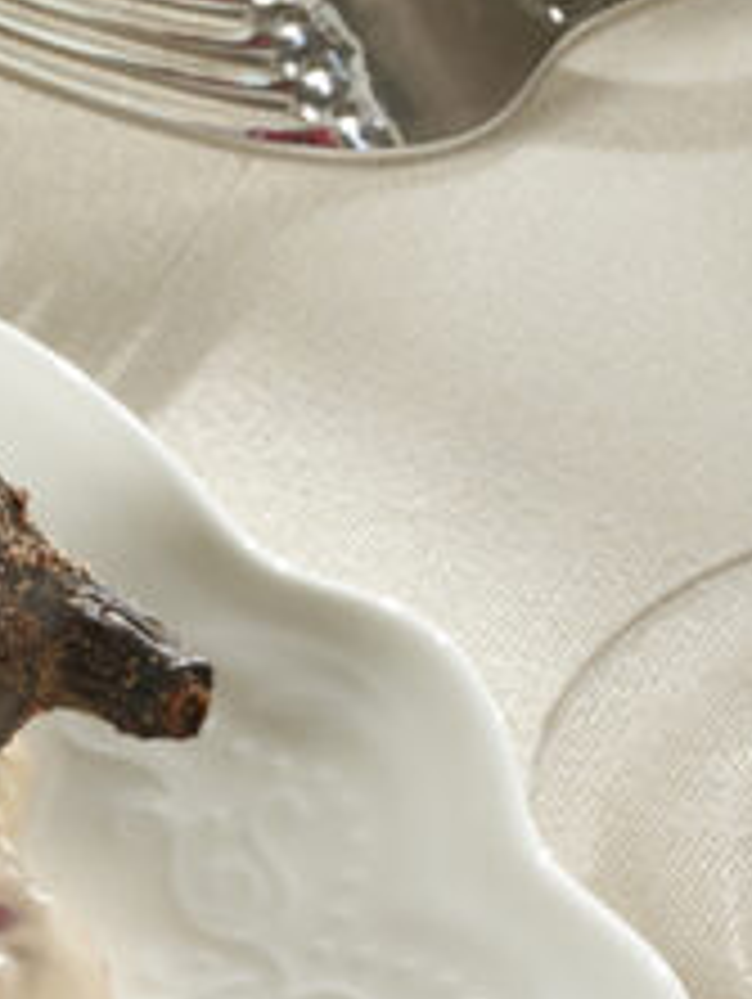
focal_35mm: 431
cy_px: 684
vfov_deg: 4.6
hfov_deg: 3.4
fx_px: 12460
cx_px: -934
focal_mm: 110
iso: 800
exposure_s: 1/125
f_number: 16
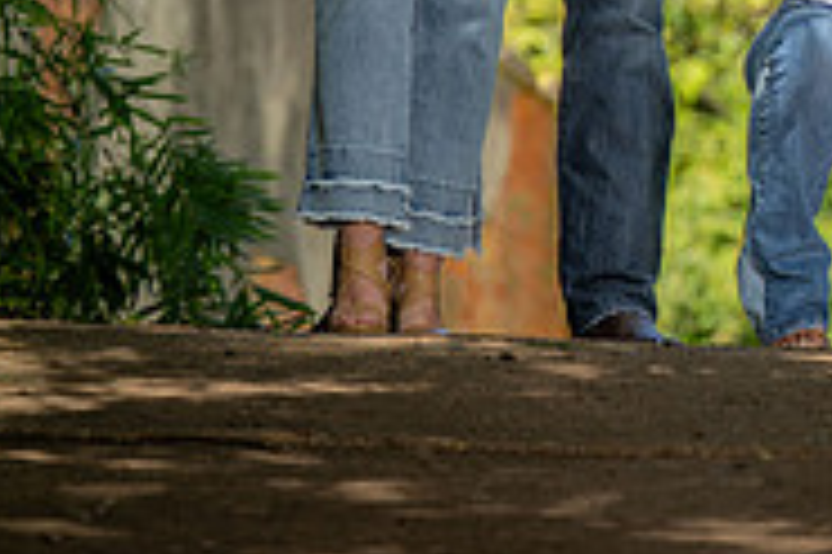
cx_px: 989
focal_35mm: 361
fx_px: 8336
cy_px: -286
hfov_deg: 5.7
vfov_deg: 3.8
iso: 100
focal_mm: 115
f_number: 3.5
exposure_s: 1/200
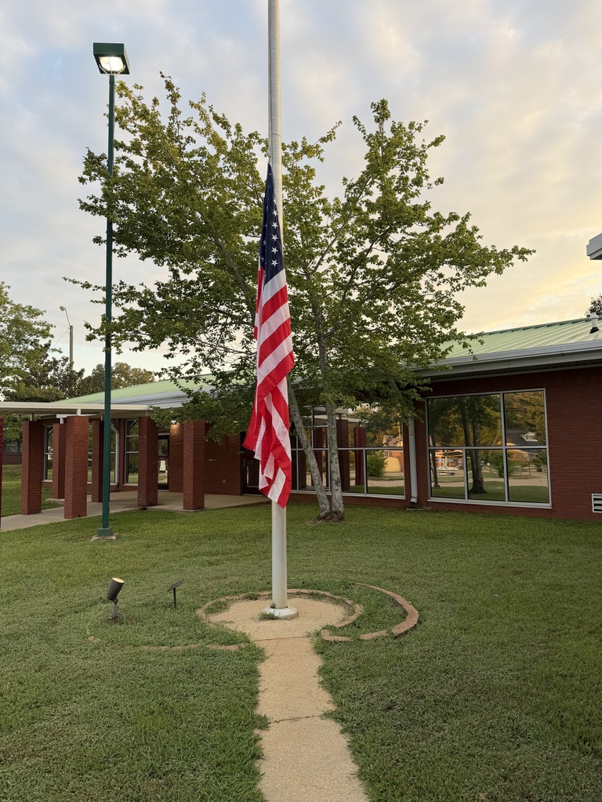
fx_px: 557
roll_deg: +0.3
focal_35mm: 24
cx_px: 301
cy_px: 401
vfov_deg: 71.6
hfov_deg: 56.8
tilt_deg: +3.7
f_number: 1.78
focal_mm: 6.76
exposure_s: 1/401
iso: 80
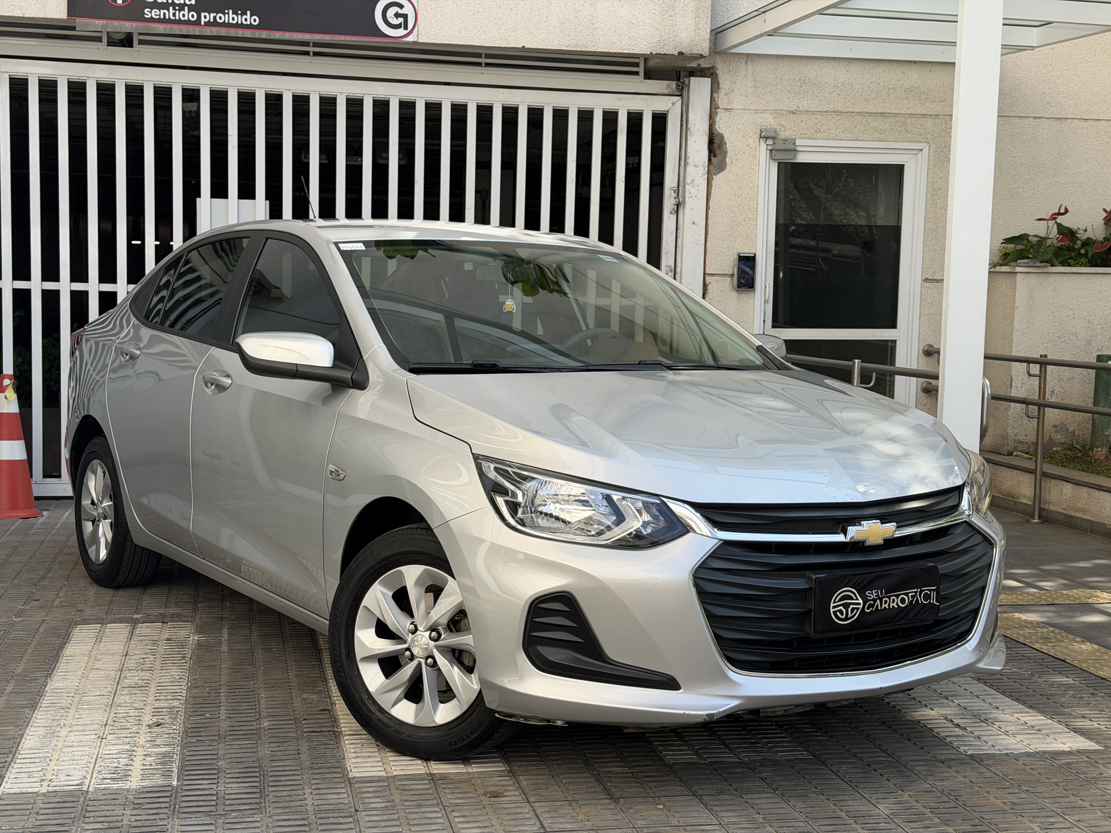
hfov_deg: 39.7
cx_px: 556
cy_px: 416
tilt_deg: -5.8
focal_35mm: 48
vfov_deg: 30.3
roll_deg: -0.6
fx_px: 1541
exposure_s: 1/1883
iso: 80
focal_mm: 6.76
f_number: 1.78
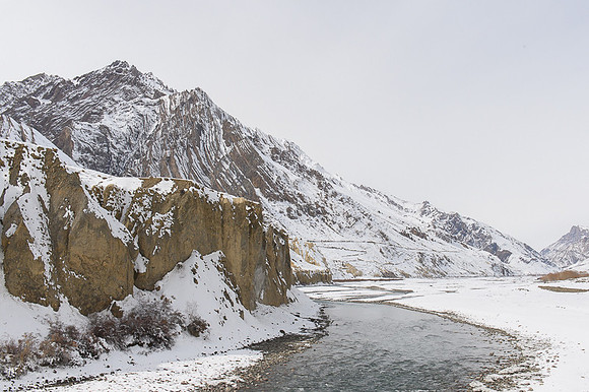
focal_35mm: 38
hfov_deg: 50.5
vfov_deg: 34.9
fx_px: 624
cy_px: 203
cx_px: 321
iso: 500
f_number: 14
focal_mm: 35
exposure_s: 1/1250
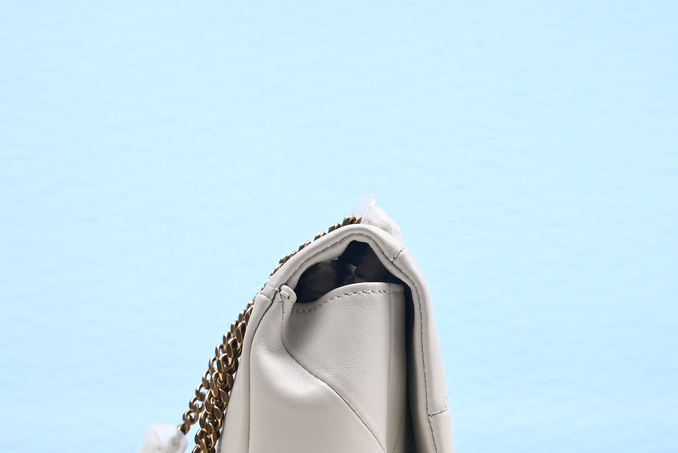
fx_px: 1564
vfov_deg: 16.5
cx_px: 381
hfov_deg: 24.4
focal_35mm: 83
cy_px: 269
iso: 100
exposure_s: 1/2
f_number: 16
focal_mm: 39
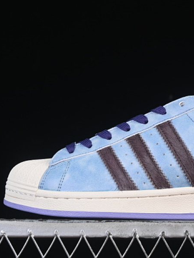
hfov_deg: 11.3
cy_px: 124
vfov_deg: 15.2
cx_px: 166
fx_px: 972
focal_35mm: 130
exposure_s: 1/80
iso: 160
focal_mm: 50
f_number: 8
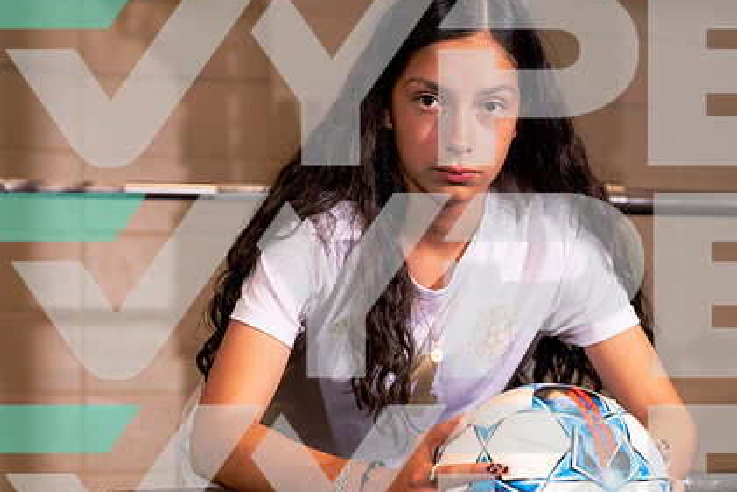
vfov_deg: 17.1
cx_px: 410
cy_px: 286
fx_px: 1638
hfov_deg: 25.3
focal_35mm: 80
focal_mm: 58
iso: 500
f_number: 4
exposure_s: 1/250
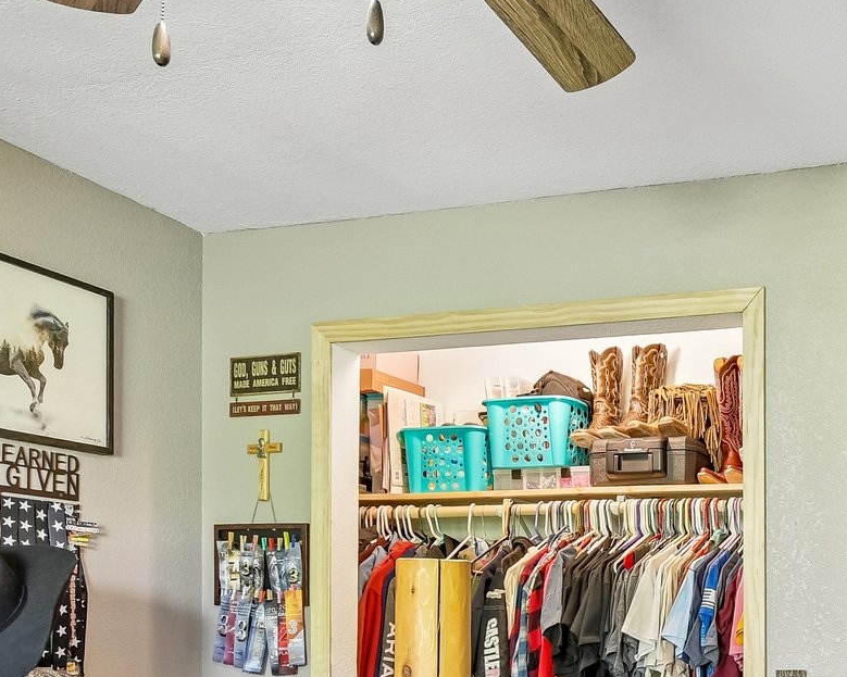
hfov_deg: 44.2
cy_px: 615
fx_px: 927
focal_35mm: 37
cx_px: 780
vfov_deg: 37.4
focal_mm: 10
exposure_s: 1/15
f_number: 6.3
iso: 400
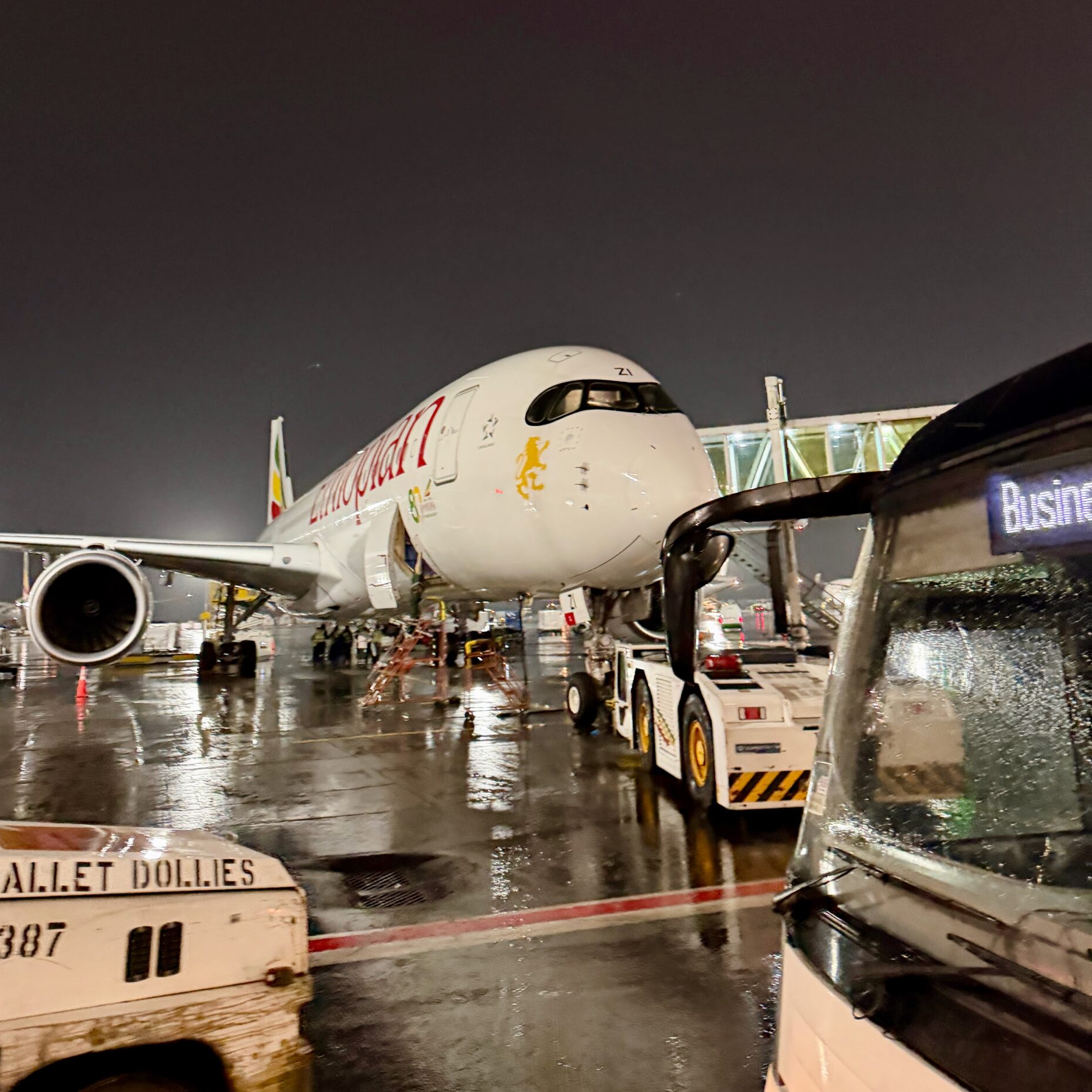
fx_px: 1035
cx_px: 534
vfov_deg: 55.0
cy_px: 412
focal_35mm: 29
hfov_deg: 55.6
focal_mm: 6.76
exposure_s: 1/42
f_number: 1.78
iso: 800
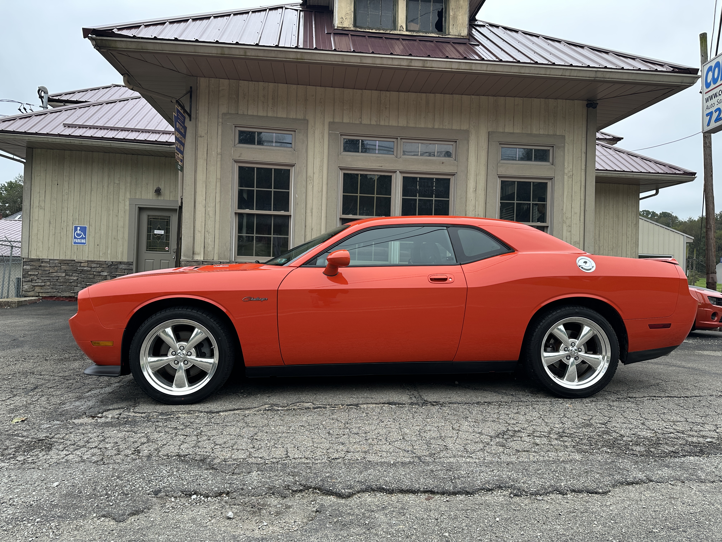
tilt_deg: +0.5
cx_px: 361
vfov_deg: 56.8
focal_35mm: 24
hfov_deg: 71.6
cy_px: 271
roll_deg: -1.7
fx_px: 501
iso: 80
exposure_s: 1/291
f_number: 1.78
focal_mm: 6.86
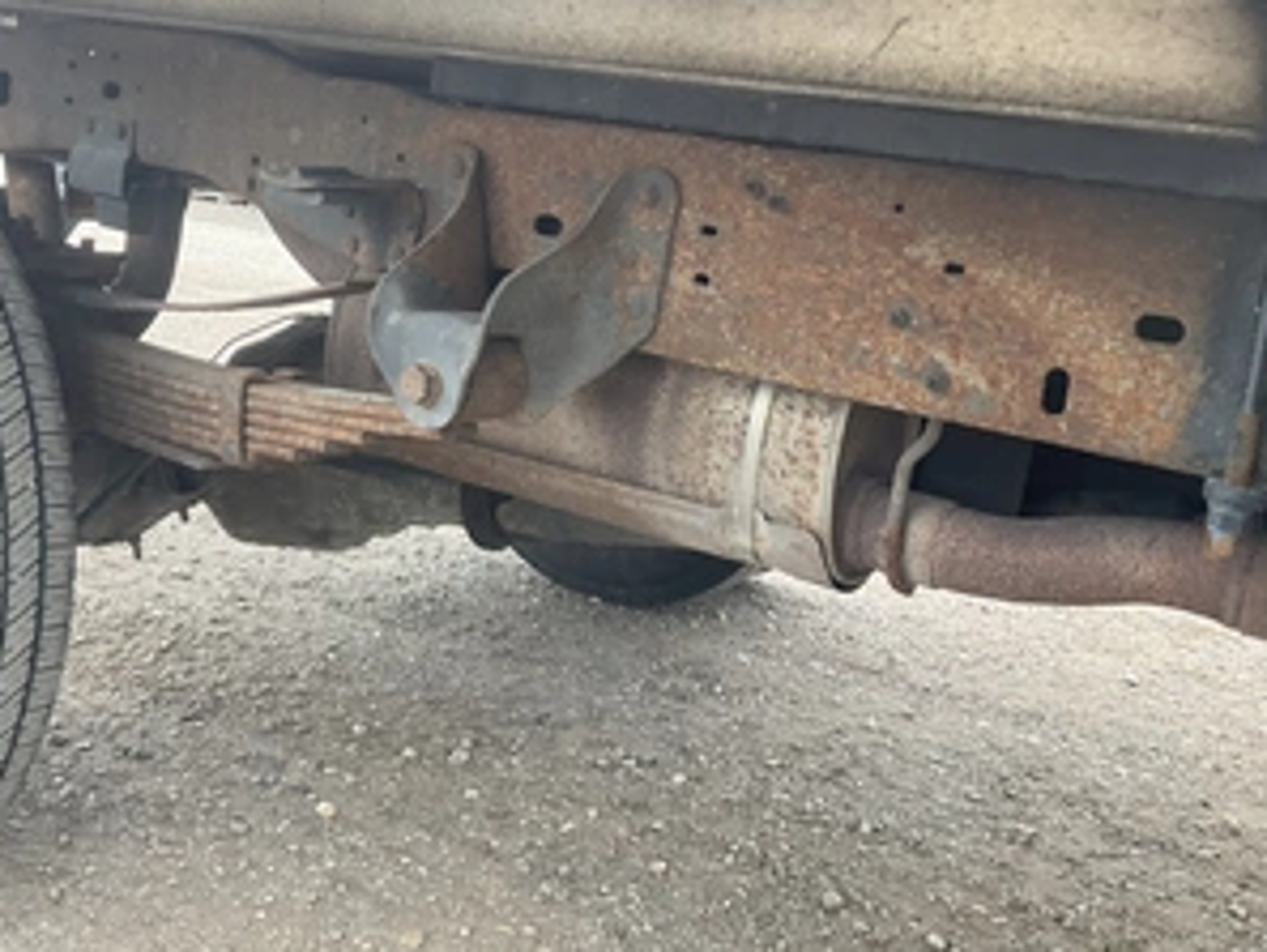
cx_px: 555
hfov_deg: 47.7
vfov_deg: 36.7
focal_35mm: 39
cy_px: 380
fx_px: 1428
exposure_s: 1/122
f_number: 1.8
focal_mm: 3
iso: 50
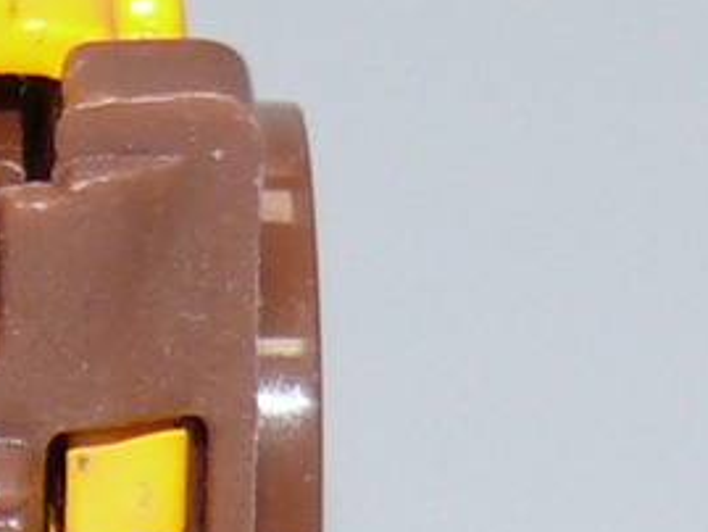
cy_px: 461
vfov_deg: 2.3
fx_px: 13137
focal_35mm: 642
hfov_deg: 3.0
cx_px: -1384
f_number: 4
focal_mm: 13.8
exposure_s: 1/30
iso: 100
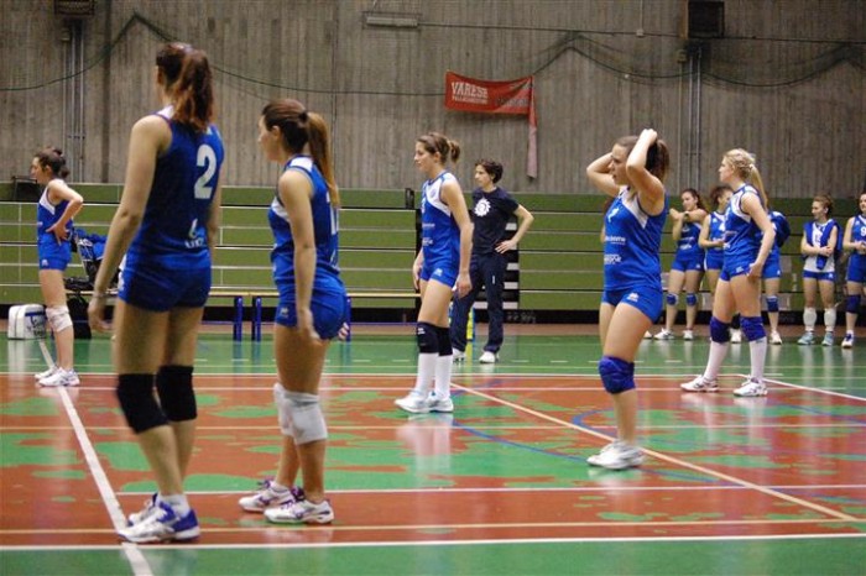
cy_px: 288
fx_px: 1984
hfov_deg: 24.6
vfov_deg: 16.5
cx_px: 433
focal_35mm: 82
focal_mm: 55
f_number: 4
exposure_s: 1/30
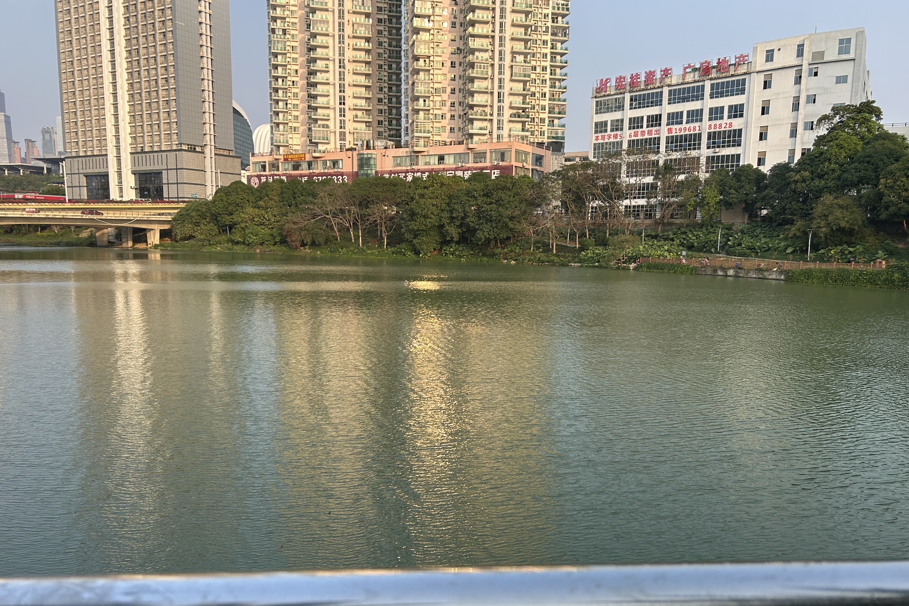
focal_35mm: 28
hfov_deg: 65.5
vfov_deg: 46.3
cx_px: 464
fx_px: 707
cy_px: 332
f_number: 1.5
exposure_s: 1/1079
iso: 50
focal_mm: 5.7
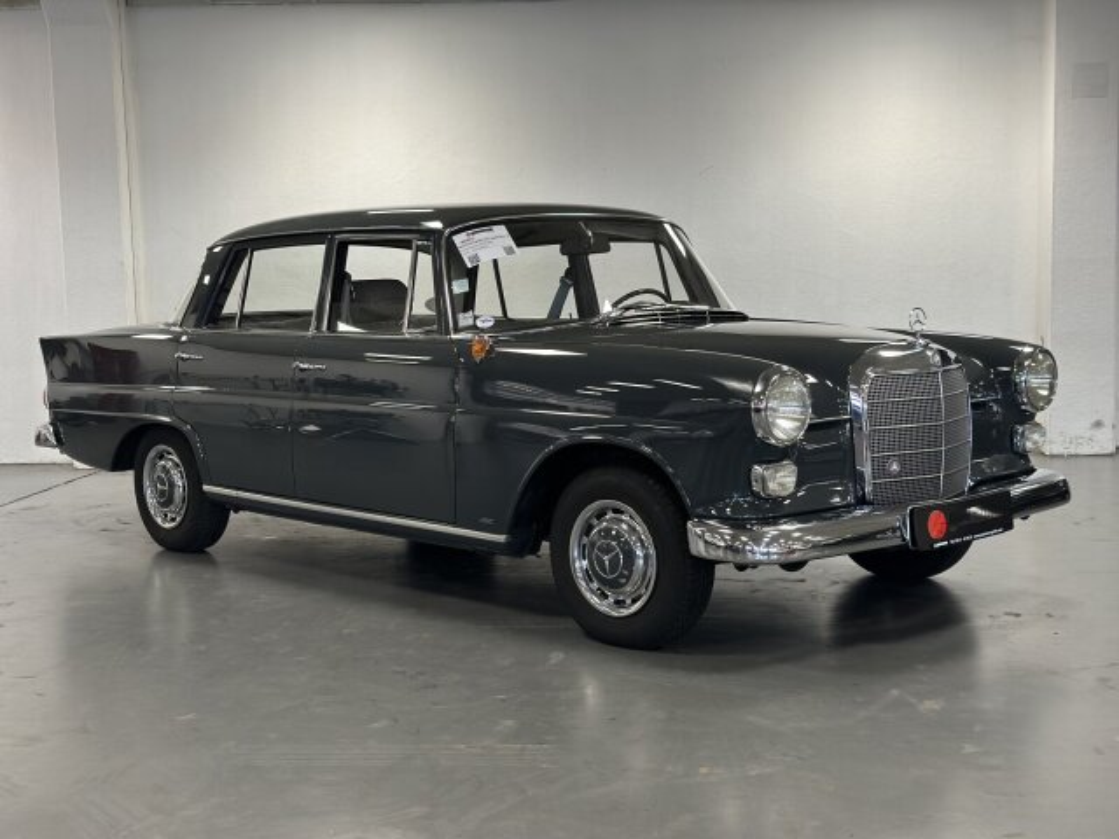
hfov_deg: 39.7
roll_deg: +0.8
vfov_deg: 30.3
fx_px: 1552
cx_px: 560
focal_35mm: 48
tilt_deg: -6.3
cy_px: 420
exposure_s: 1/70
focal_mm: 6.86
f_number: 1.78
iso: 125
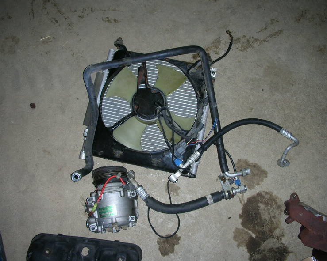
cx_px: 163
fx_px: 358
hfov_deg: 49.1
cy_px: 129
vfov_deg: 40.1
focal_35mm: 37
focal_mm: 5.8
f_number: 3
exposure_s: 1/60.1
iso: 61
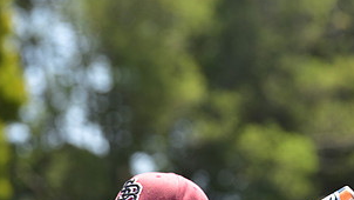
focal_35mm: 272
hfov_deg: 7.9
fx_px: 2554
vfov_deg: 4.4
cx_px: 175
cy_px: 321
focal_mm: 135
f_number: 5
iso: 80
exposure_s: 1/200
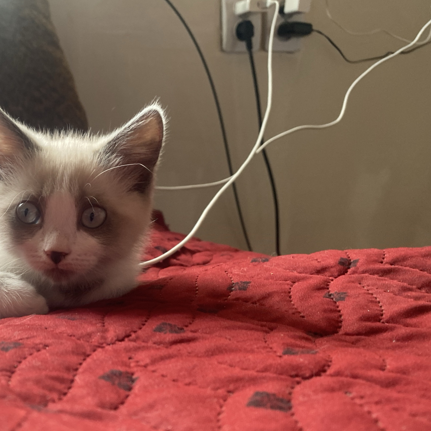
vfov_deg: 42.8
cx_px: 71
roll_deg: +1.0
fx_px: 549
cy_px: 232
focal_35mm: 39
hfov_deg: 40.6
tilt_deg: -11.5
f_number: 1.8
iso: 160
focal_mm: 4.25
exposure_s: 1/60
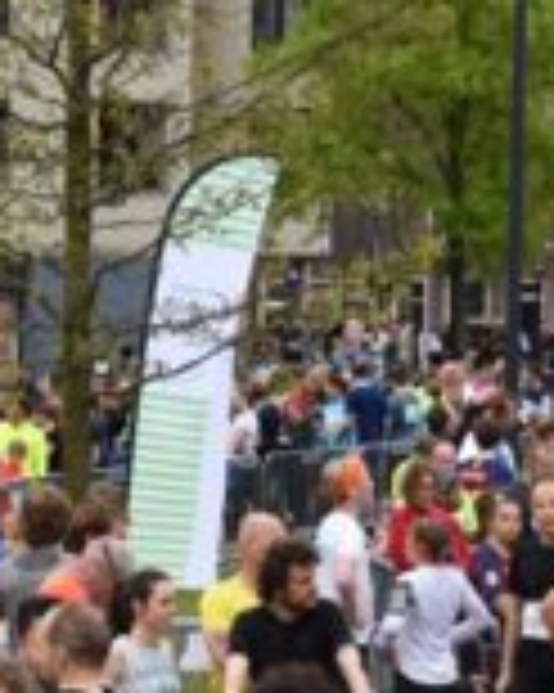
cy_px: 972
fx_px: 4452
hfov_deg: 7.1
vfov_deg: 8.7
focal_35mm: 217
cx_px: -50
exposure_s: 1/100
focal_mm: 34
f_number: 5
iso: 200
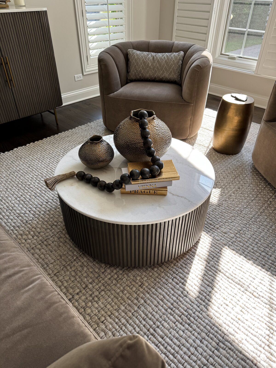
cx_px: 138
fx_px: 255
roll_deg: -0.8
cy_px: 184
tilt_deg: -37.2
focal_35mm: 24
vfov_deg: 71.6
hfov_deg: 56.8
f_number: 1.78
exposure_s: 1/121
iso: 64
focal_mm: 6.76
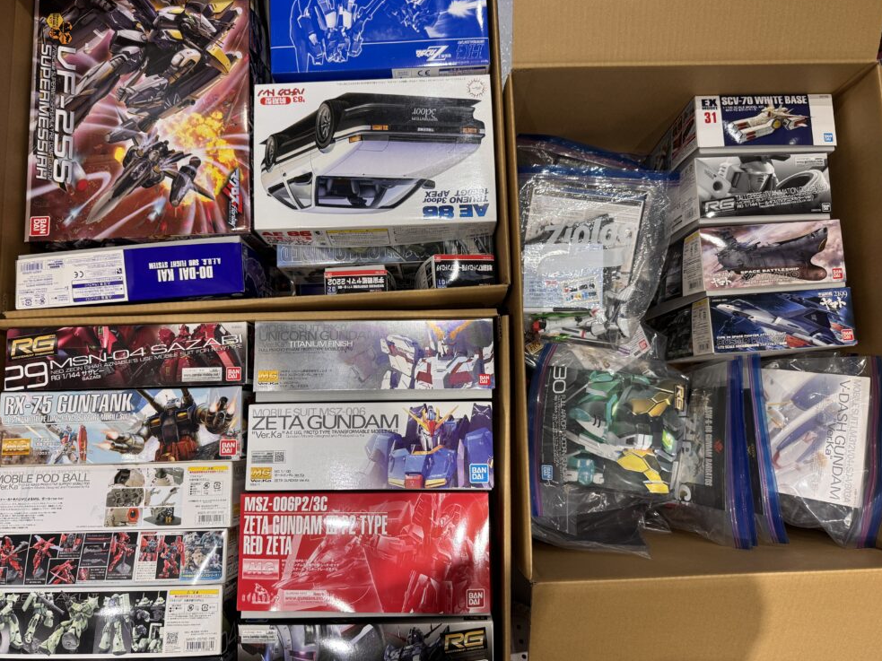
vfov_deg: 54.9
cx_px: 431
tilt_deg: -82.2
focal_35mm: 25
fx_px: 637
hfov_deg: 69.4
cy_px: 331
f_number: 1.78
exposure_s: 1/100
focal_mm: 6.76
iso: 100
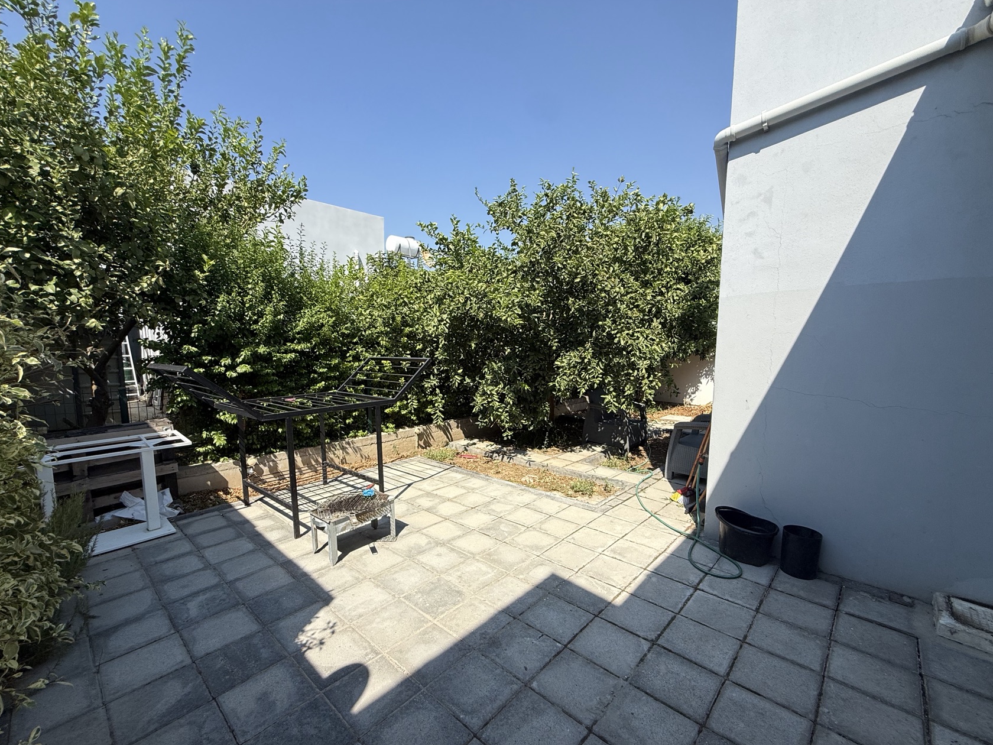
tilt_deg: -6.1
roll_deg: +0.2
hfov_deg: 98.2
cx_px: 489
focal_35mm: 15
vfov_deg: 81.7
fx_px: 430
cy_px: 393
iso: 50
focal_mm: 2.22
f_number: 2.2
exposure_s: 1/2024
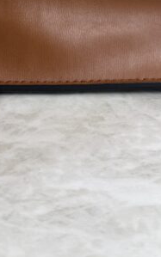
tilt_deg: -17.5
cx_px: 70
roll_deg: -0.7
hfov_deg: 19.1
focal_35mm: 68
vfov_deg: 28.2
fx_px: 477
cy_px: -6
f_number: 1.78
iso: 80
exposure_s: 1/120
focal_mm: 6.76
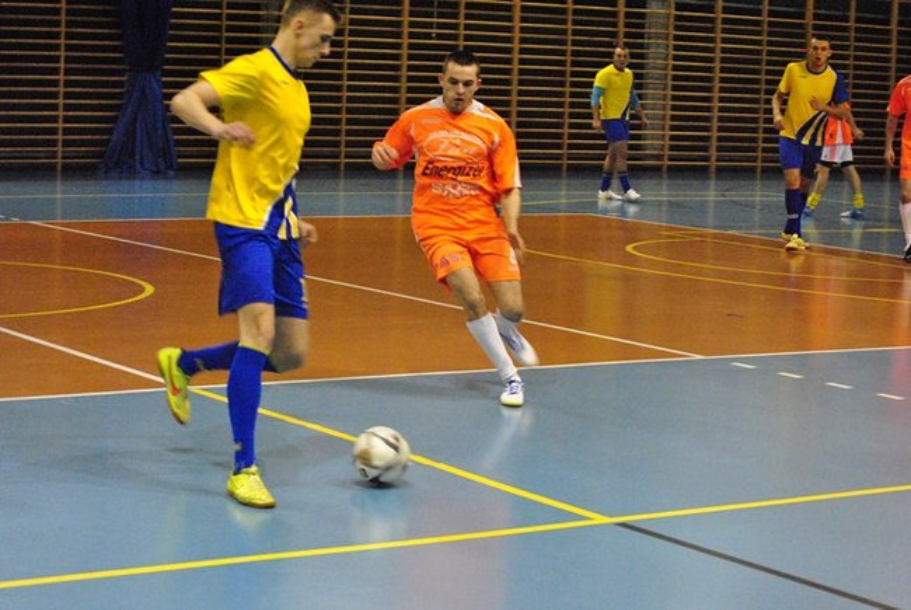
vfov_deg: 16.6
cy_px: 305
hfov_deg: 24.6
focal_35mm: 82
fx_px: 2090
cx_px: 456
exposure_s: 1/125
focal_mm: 55
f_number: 5
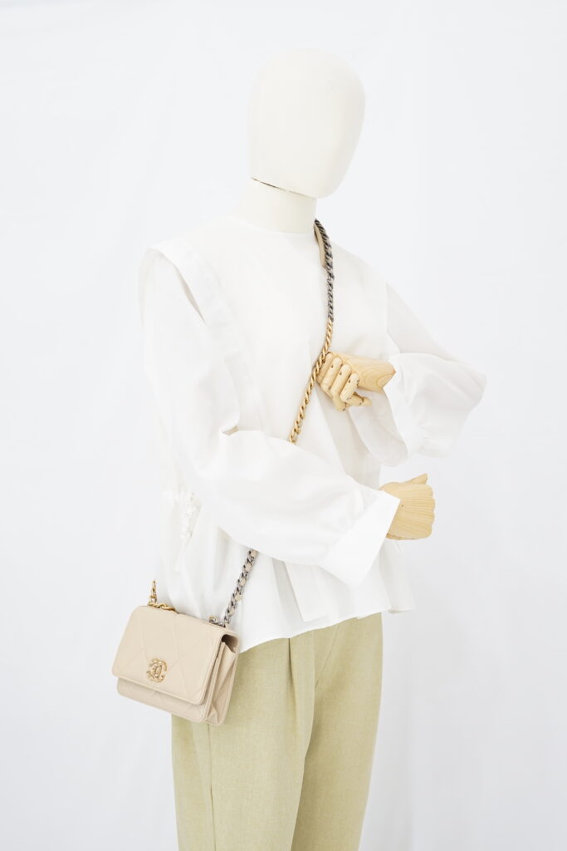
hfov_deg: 27.0
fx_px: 1181
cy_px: 426
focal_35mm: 50
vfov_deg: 39.6
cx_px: 284
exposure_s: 1/6
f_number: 6.3
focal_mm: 50
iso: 640
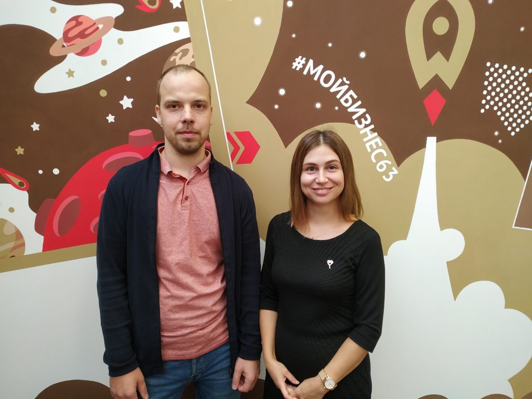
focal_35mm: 24
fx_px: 369
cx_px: 266
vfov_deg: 56.8
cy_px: 200
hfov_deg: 71.6
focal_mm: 3.94
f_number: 1.9
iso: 200
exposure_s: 1/25
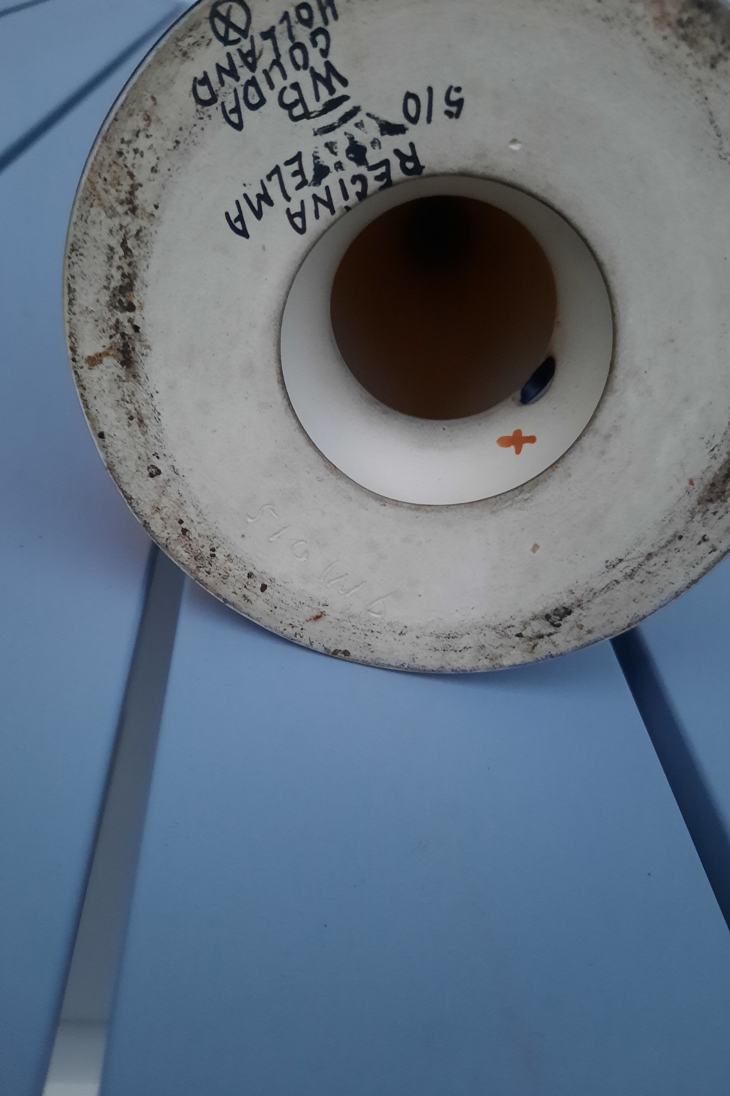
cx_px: 387
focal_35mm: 27
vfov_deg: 67.4
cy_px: 531
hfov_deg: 47.9
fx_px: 821
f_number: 2
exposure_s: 1/20
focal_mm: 4.6
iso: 1000
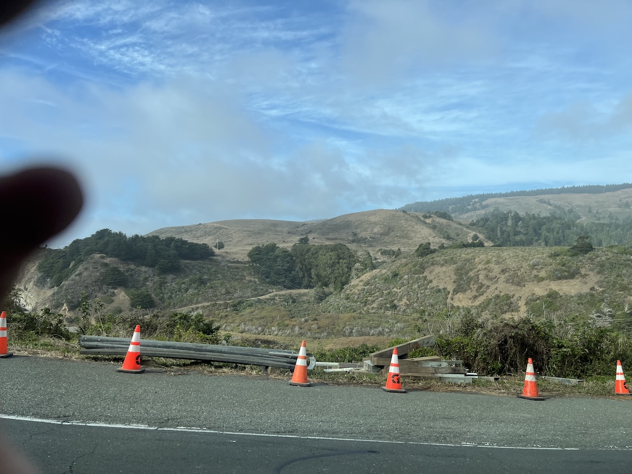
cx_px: 316
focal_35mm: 26
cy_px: 237
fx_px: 475
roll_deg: -0.7
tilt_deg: +1.4
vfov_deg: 53.1
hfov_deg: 67.3
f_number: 1.6
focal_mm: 5.1
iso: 50
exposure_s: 1/2268
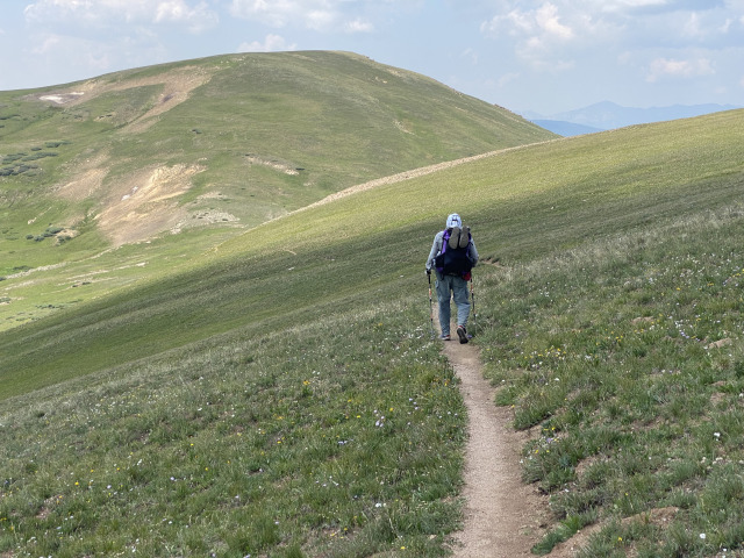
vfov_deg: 28.0
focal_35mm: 52
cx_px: 372
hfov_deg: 36.8
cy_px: 279
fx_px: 1118
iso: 20
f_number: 2
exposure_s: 1/1370
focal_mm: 6
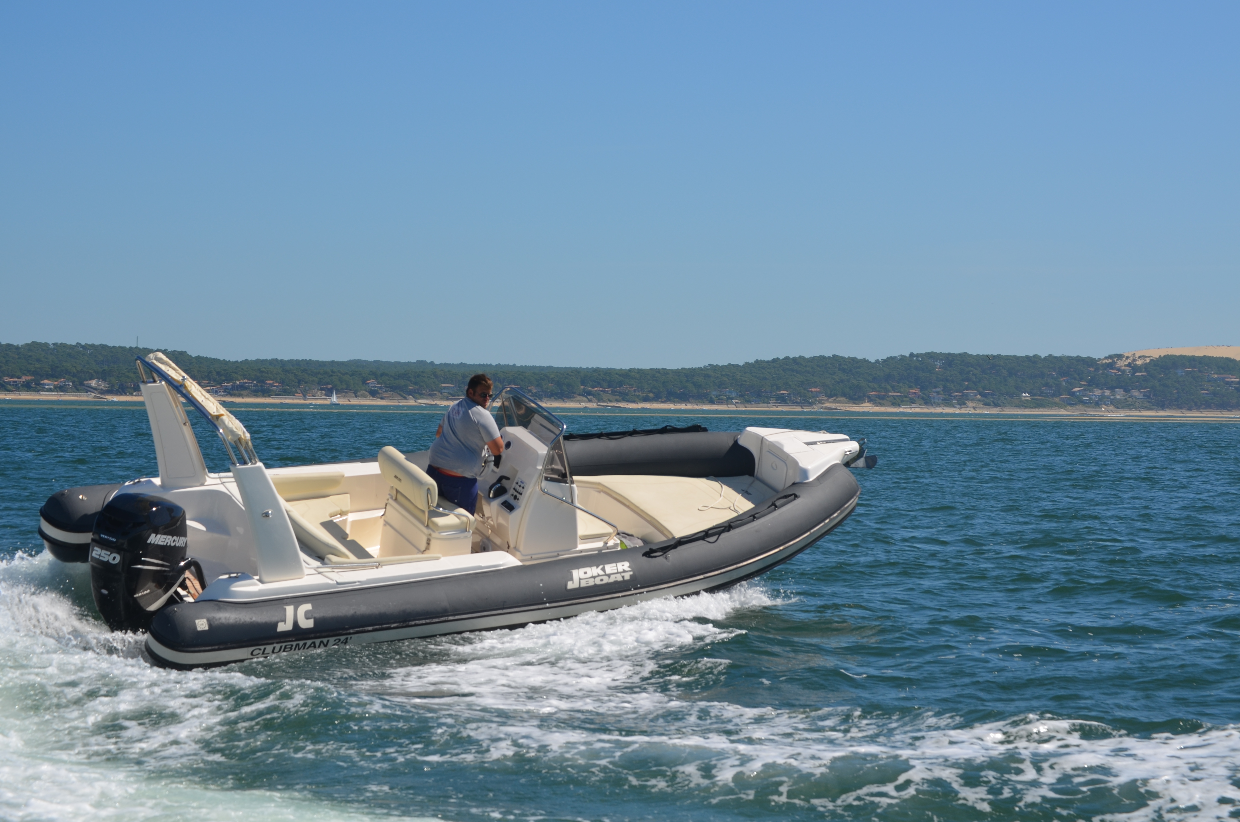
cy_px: 411
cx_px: 620
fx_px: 2836
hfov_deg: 24.7
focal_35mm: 82
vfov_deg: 16.5
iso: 100
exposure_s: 1/400
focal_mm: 55
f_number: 10
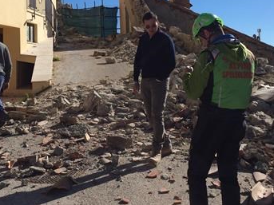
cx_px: 89
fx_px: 435
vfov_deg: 26.0
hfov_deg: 34.6
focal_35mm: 55
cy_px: 37
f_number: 2.2
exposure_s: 1/3731
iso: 32
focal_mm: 4.15
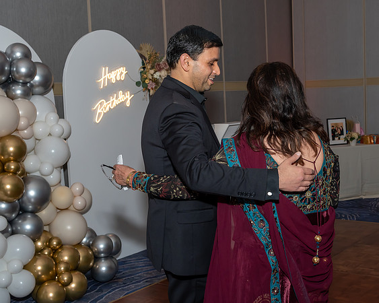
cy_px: 137
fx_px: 609
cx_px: 240
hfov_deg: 34.3
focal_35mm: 54
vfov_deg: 27.9
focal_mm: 28
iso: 500
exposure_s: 1/250
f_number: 6.3
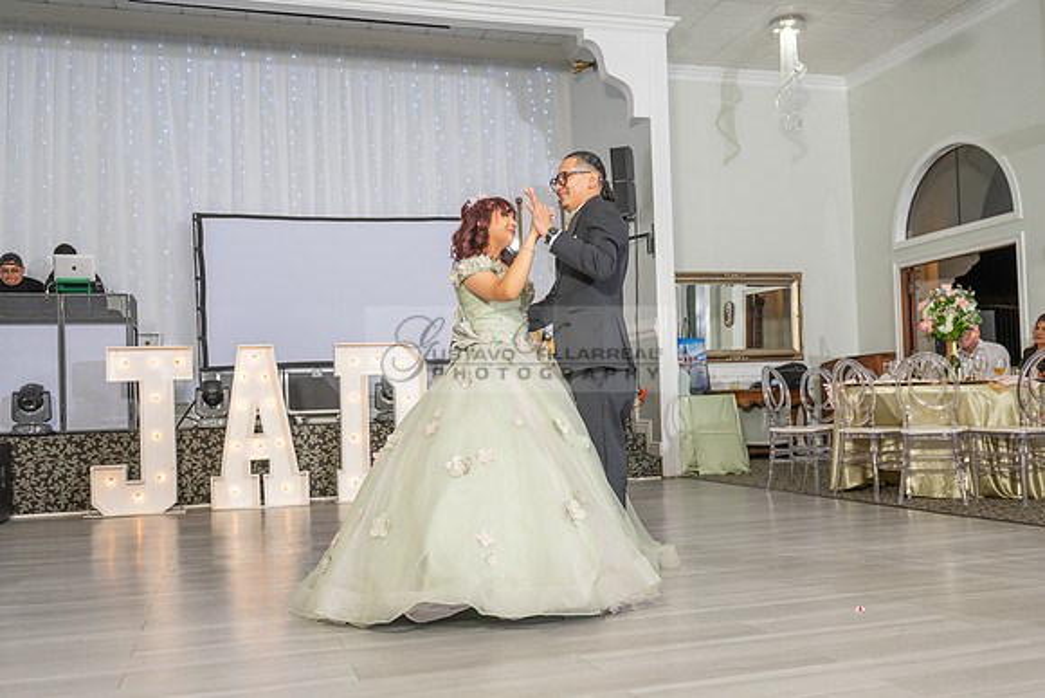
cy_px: 392
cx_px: 525
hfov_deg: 55.1
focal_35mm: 35
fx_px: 1002
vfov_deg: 38.3
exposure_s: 1/160
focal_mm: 27
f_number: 3.5
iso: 500
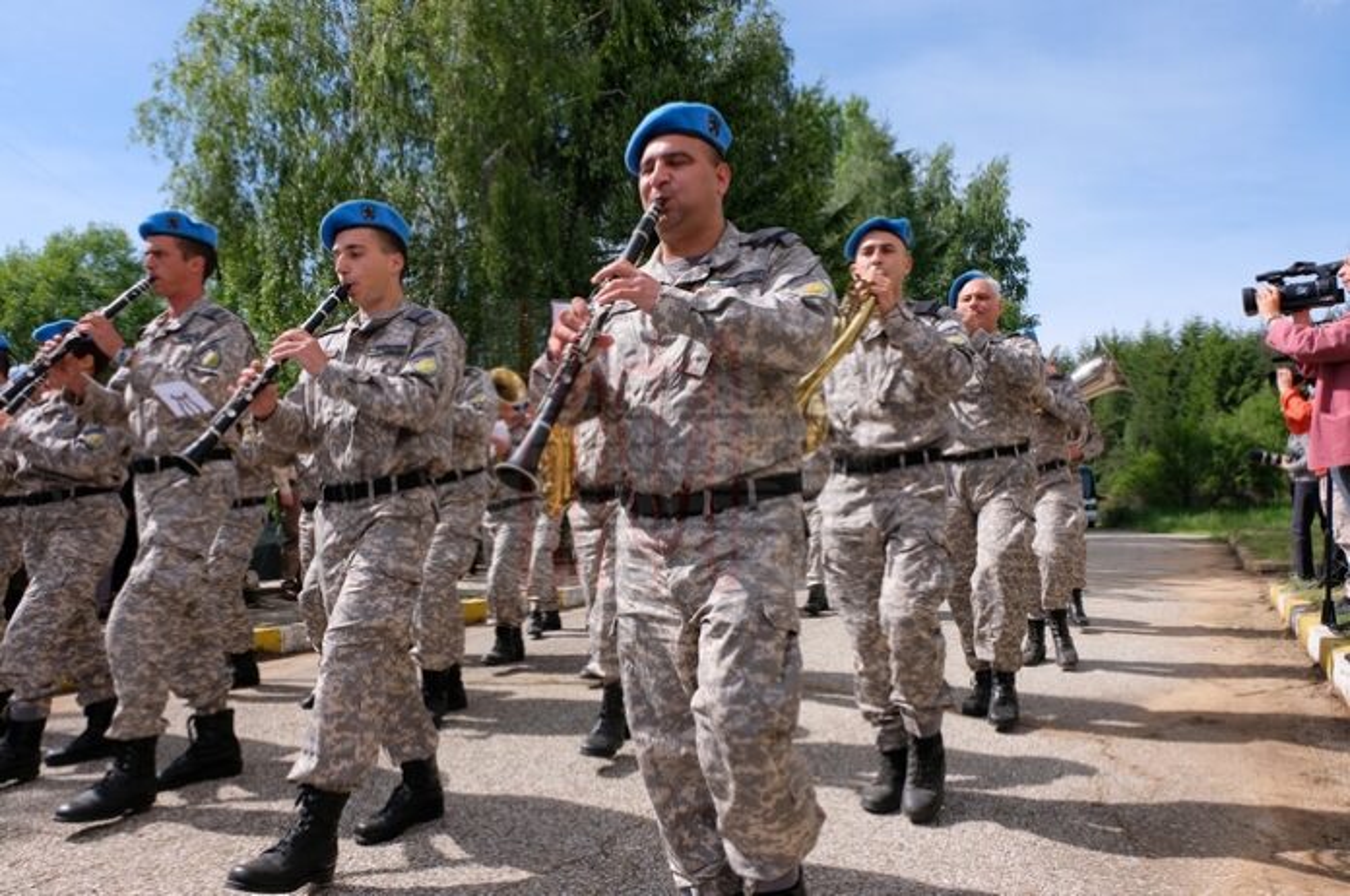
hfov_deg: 73.8
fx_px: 899
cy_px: 448
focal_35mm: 24
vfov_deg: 53.0
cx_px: 675
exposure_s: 1/500
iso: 400
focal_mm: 16
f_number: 8
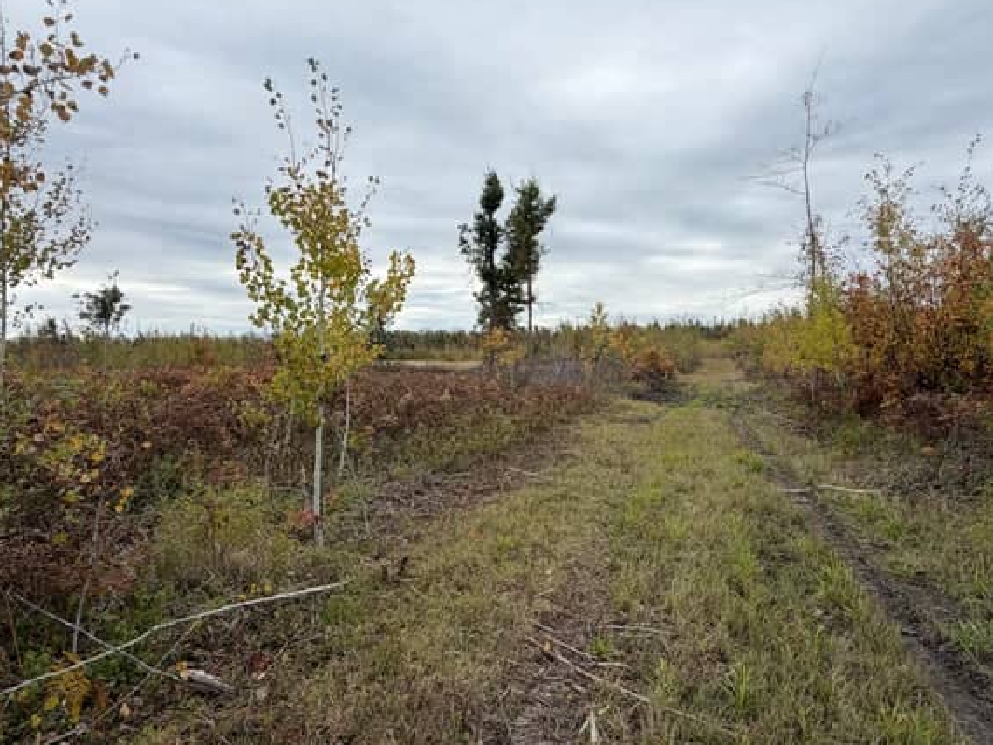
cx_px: 544
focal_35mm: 21
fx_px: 603
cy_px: 400
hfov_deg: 78.8
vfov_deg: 63.4
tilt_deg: -2.3
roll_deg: -0.2
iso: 40
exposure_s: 1/679
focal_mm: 2.22
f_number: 2.2
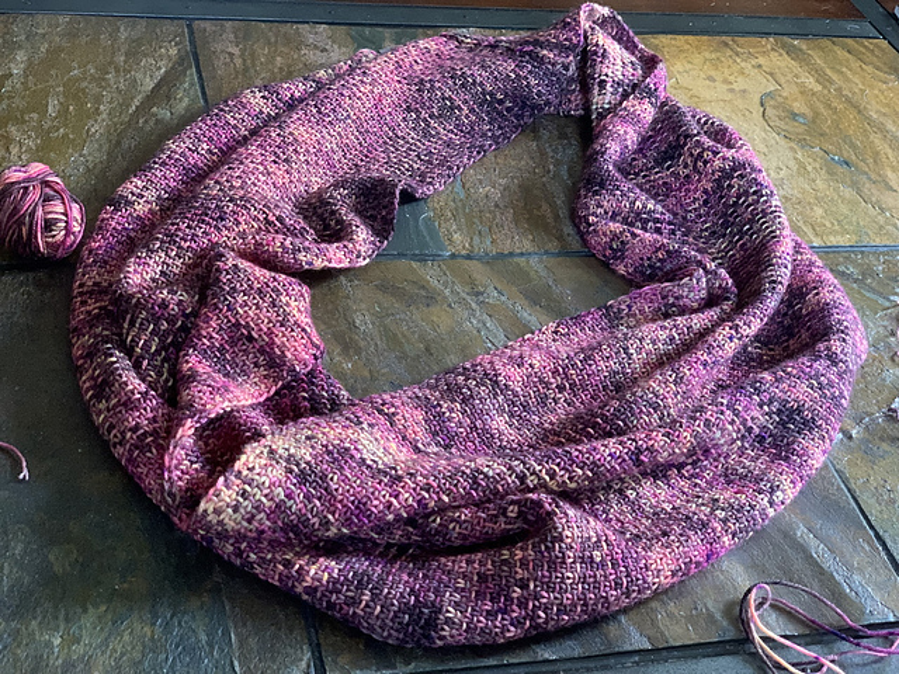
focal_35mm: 52
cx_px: 450
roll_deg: -13.1
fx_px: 1350
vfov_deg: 28.0
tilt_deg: -38.9
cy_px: 337
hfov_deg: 36.8
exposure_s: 1/37
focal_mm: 6
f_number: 2.4
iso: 500
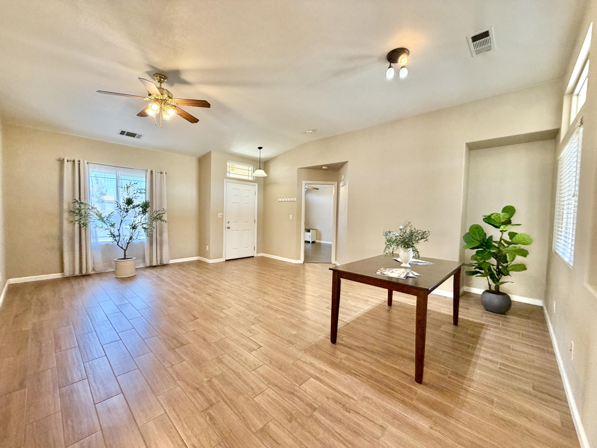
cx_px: 298
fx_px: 241
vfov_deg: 85.7
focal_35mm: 14
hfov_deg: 102.1
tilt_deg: -5.4
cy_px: 224
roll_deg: -1.3
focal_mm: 2.22
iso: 200
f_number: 2.2
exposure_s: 1/60
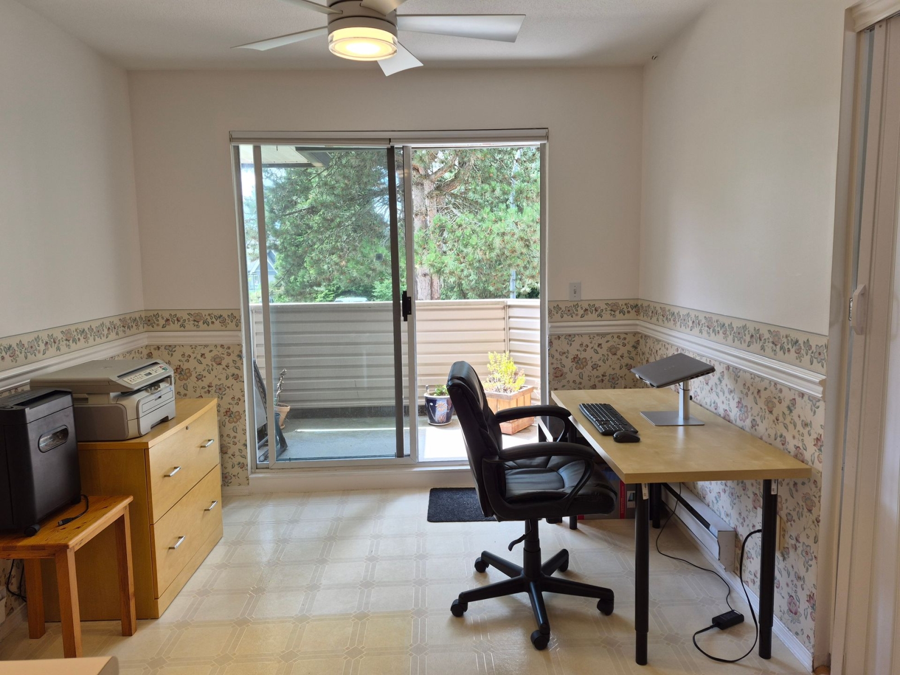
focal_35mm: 23
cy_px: 338
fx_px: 598
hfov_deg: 73.9
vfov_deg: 58.9
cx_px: 450
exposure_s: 1/120
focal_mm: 5.4
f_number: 1.8
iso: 32
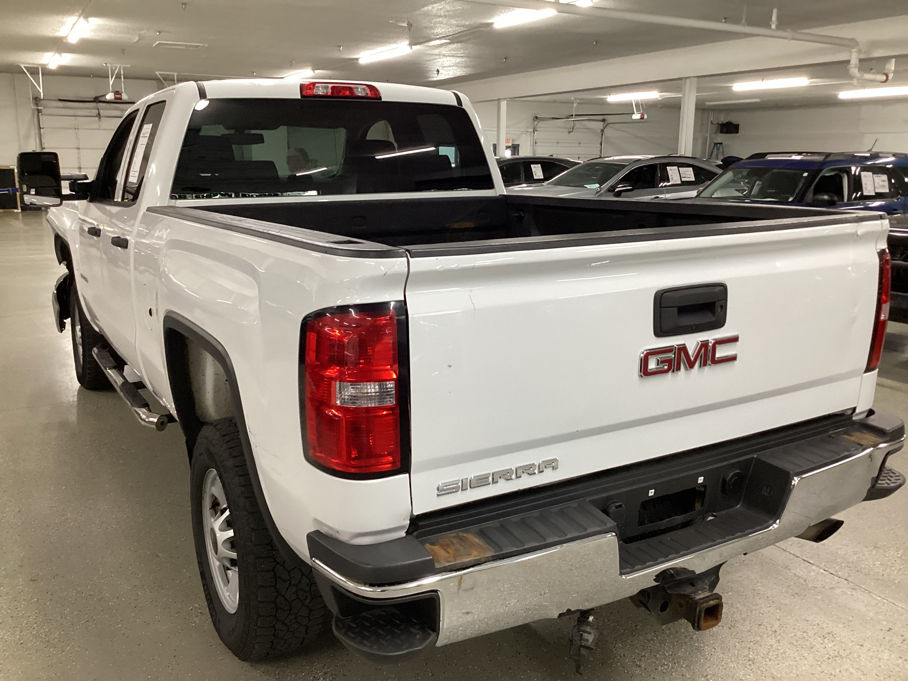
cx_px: 454
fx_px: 813
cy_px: 340
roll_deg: -1.5
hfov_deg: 58.4
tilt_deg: -13.7
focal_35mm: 31
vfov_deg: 45.4
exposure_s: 1/60
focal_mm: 3.3
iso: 200
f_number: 2.4
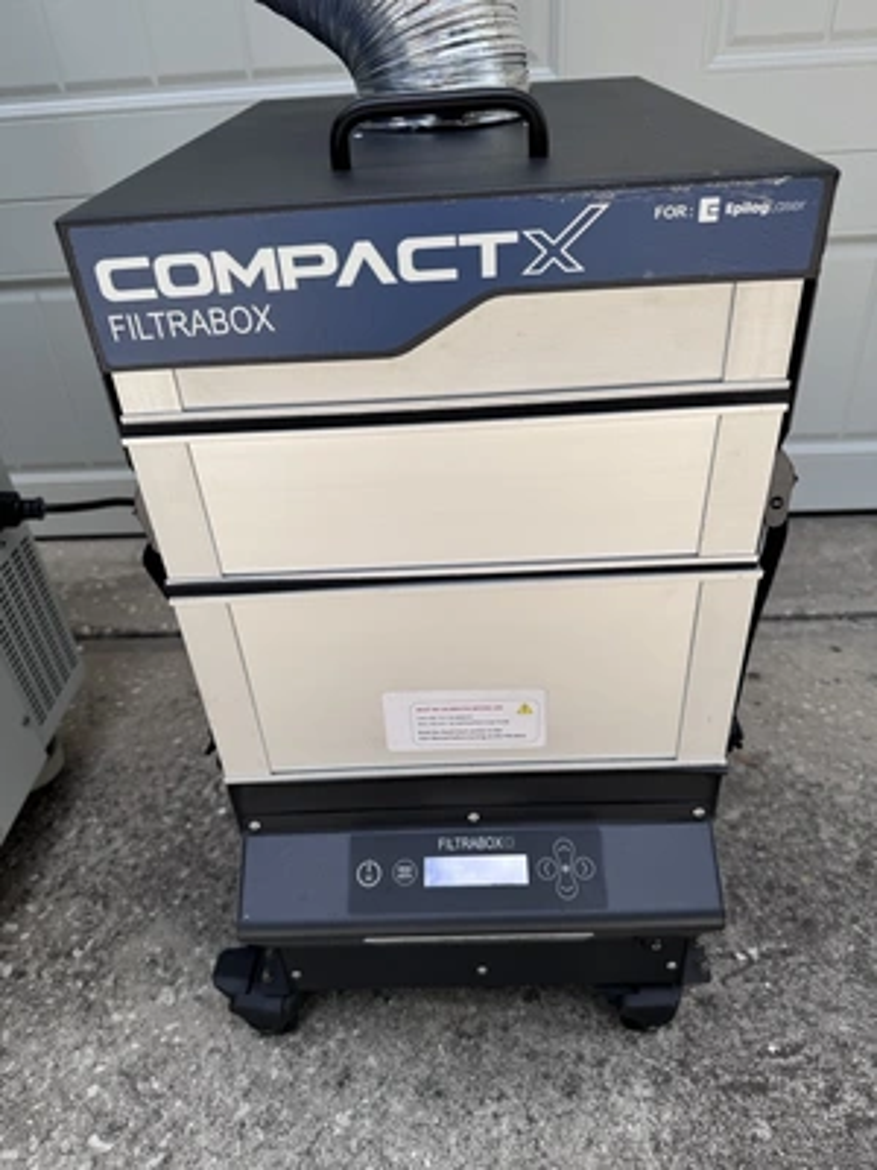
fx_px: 811
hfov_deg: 56.8
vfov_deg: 71.6
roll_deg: +4.5
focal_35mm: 24
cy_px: 585
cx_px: 438
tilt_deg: -35.9
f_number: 1.78
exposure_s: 1/1488
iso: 80
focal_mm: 6.76
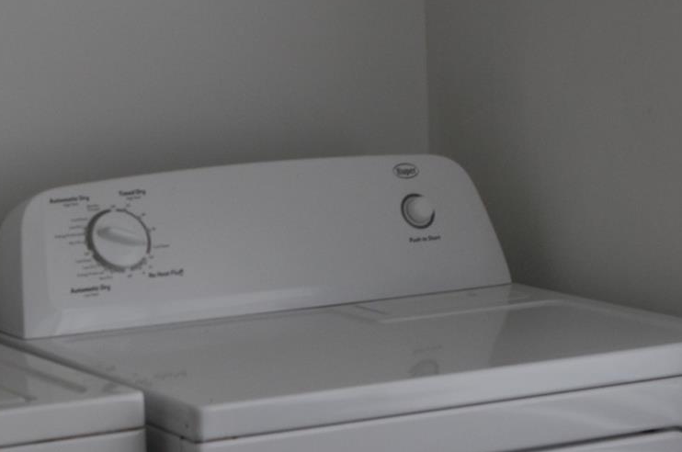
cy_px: 263
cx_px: 76
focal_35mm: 116
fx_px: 2194
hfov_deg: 17.4
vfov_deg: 11.8
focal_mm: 28
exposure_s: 1/60
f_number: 4
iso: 200
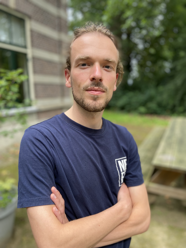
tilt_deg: -11.5
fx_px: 186
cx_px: 93
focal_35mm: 26
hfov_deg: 53.1
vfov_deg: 67.3
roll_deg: +0.5
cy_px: 124
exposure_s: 1/276
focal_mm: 4.25
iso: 32
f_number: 1.8
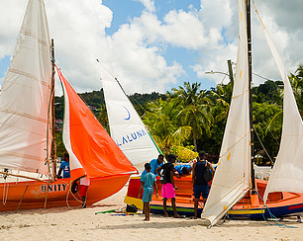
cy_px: 37
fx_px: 743
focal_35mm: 83
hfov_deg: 23.0
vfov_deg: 18.2
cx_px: 175
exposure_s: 1/320
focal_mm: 40
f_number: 6.3
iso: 64
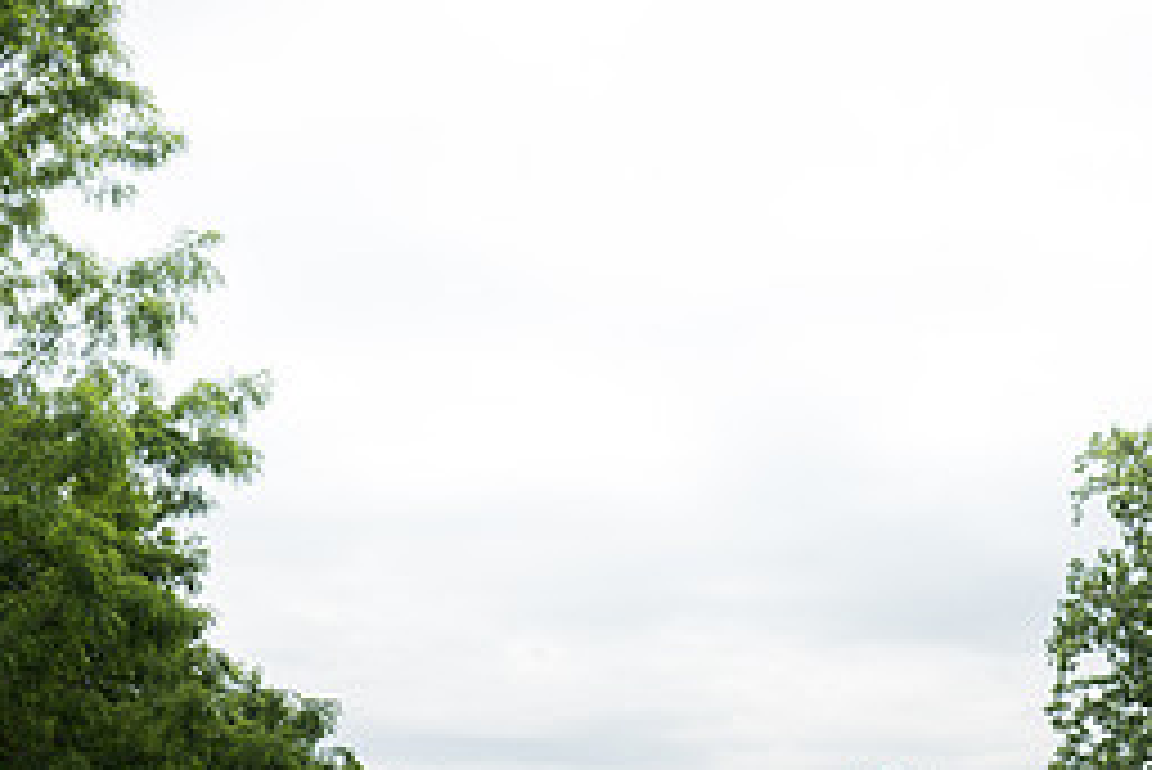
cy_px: 835
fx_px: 2465
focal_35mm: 77
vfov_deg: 17.2
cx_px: 706
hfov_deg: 26.2
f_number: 4.5
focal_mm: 34
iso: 64
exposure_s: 1/250
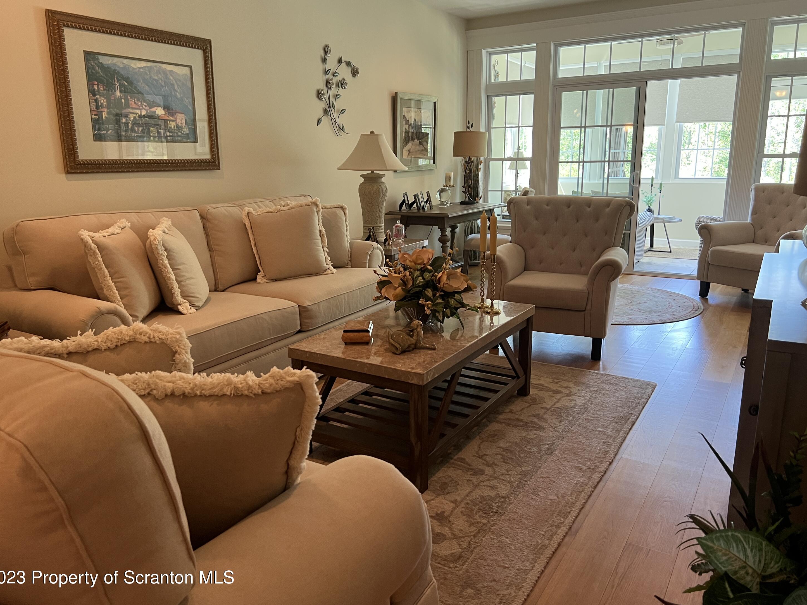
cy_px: 292
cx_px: 391
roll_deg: +0.9
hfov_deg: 65.3
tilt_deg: -13.6
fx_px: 629
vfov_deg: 51.3
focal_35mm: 27
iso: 160
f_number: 1.5
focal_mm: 5.7
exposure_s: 1/60
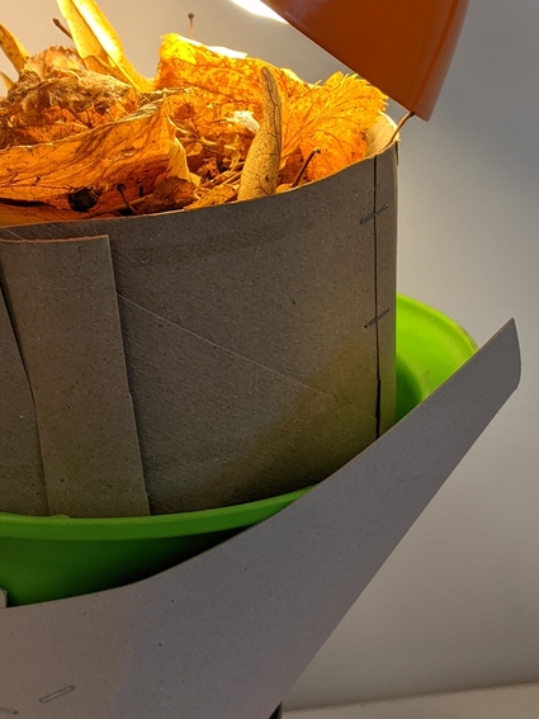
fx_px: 1350
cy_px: 379
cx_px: 292
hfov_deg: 22.6
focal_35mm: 65
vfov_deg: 29.8
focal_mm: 4.44
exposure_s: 1/99.9
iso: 62
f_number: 1.8
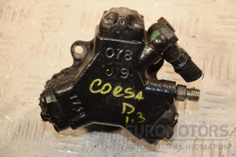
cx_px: 118
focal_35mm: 112
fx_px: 737
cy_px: 78
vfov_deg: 12.2
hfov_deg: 18.2
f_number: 5.3
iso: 800
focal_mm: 75
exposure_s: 1/160
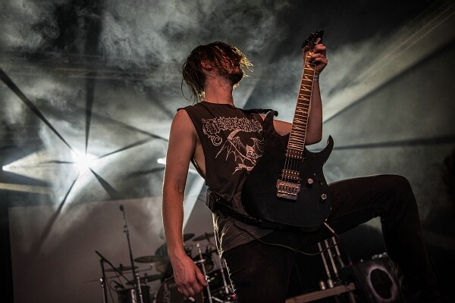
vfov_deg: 38.9
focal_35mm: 34
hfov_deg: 55.8
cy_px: 152
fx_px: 430
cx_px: 228
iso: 400
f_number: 3.2
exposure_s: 1/125
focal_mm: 34
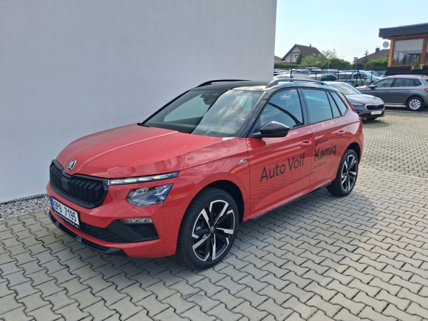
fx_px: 334
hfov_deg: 65.3
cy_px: 160
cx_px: 214
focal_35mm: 27
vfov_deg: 51.4
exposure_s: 1/654
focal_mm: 4
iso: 20
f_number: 1.8
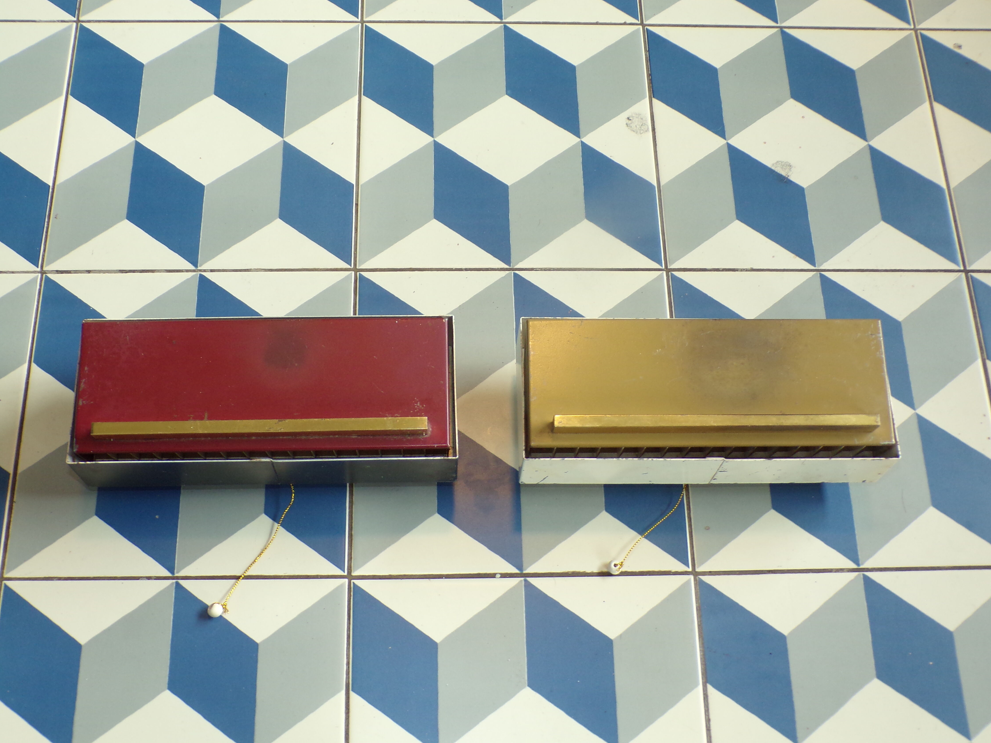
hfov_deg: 49.0
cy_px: 372
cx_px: 504
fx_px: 1088
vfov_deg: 37.7
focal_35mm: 38
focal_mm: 6.6
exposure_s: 1/34
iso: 160
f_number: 3.3
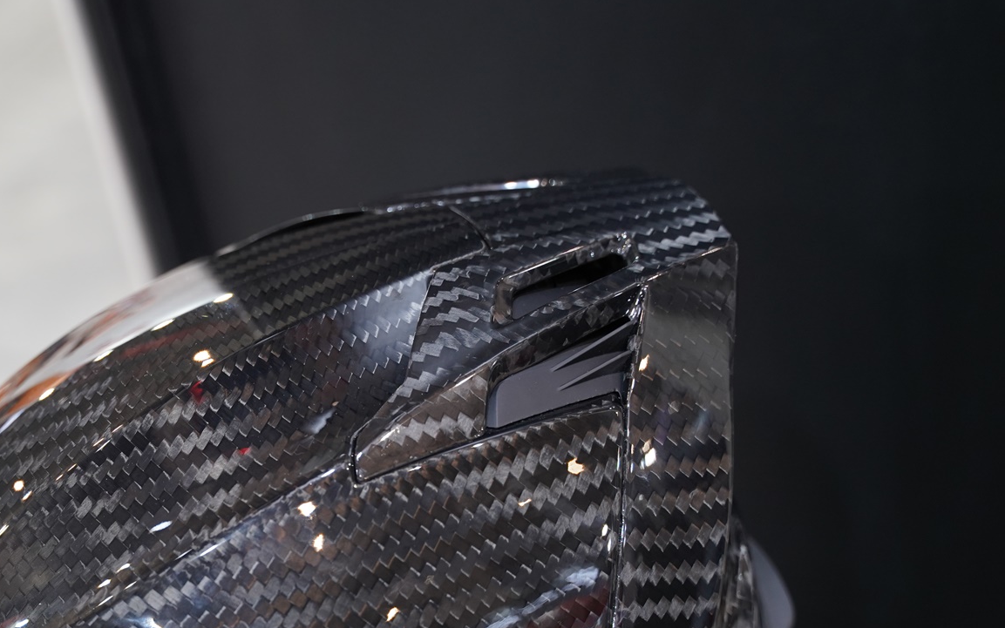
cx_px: 270
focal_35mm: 70
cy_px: 498
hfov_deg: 29.0
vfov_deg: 18.4
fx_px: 1918
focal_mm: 44
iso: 1000
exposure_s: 1/100
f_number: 2.8
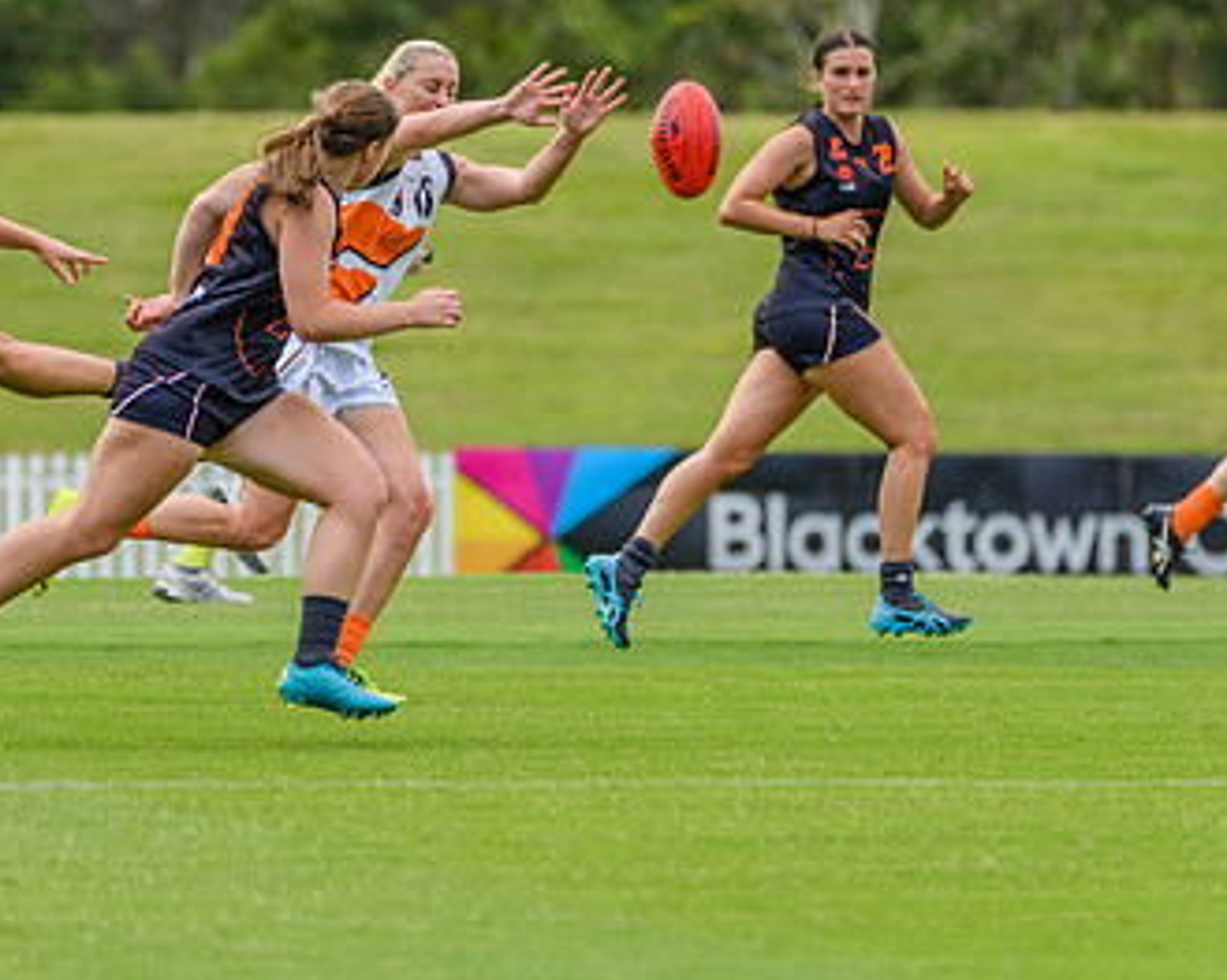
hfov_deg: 2.8
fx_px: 25231
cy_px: 270
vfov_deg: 2.2
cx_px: 474
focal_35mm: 695
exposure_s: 1/1600
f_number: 8
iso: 800
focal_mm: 420
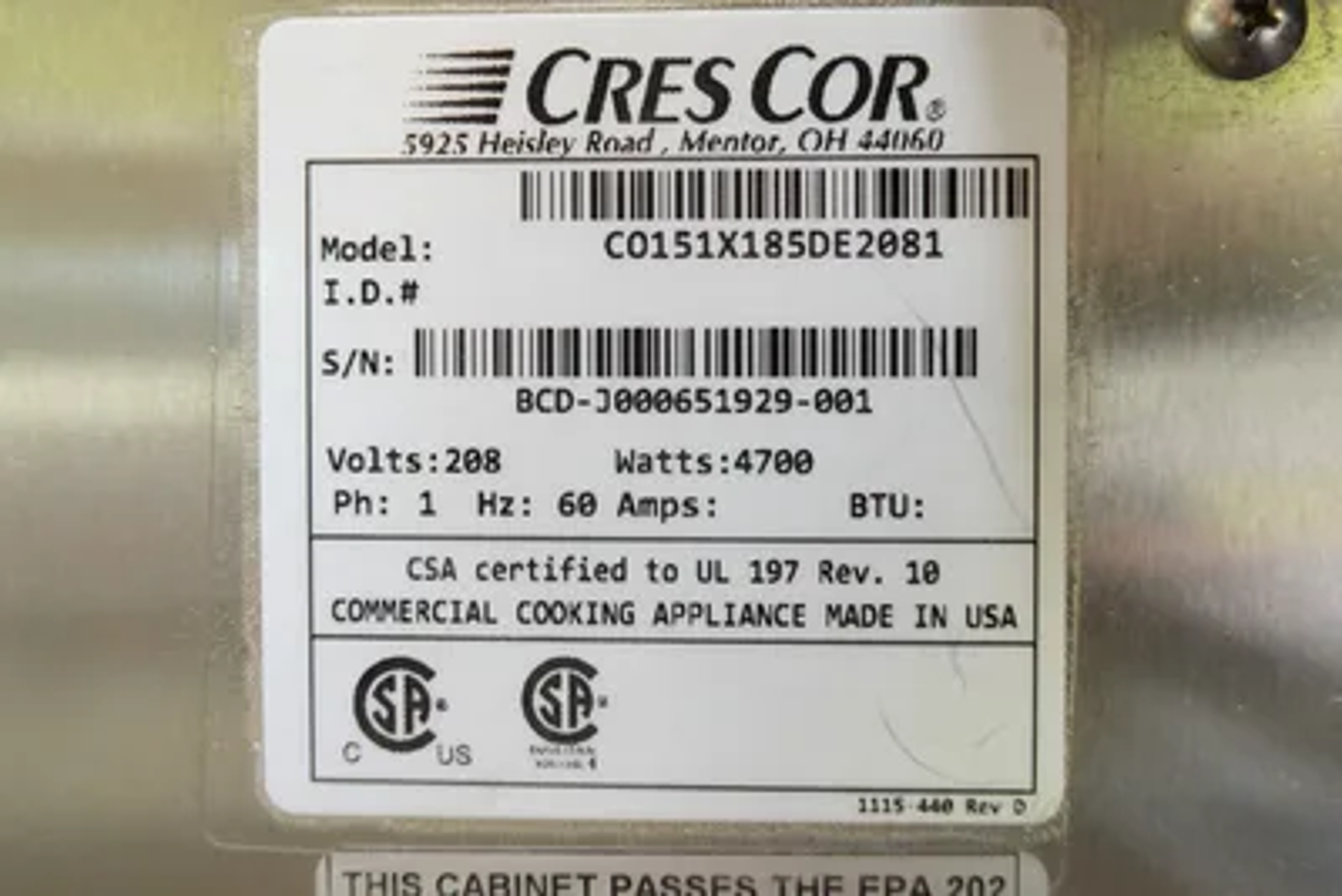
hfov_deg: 45.4
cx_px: 671
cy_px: 448
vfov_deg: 31.2
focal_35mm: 43
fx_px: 1603
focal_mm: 15.9
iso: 500
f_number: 4
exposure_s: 1/13
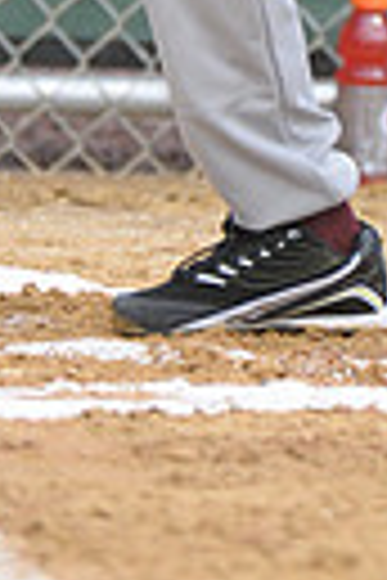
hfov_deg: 0.7
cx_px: 479
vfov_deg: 1.0
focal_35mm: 2083
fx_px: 33586
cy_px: -526
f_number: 4
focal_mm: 310
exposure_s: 1/1250
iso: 400
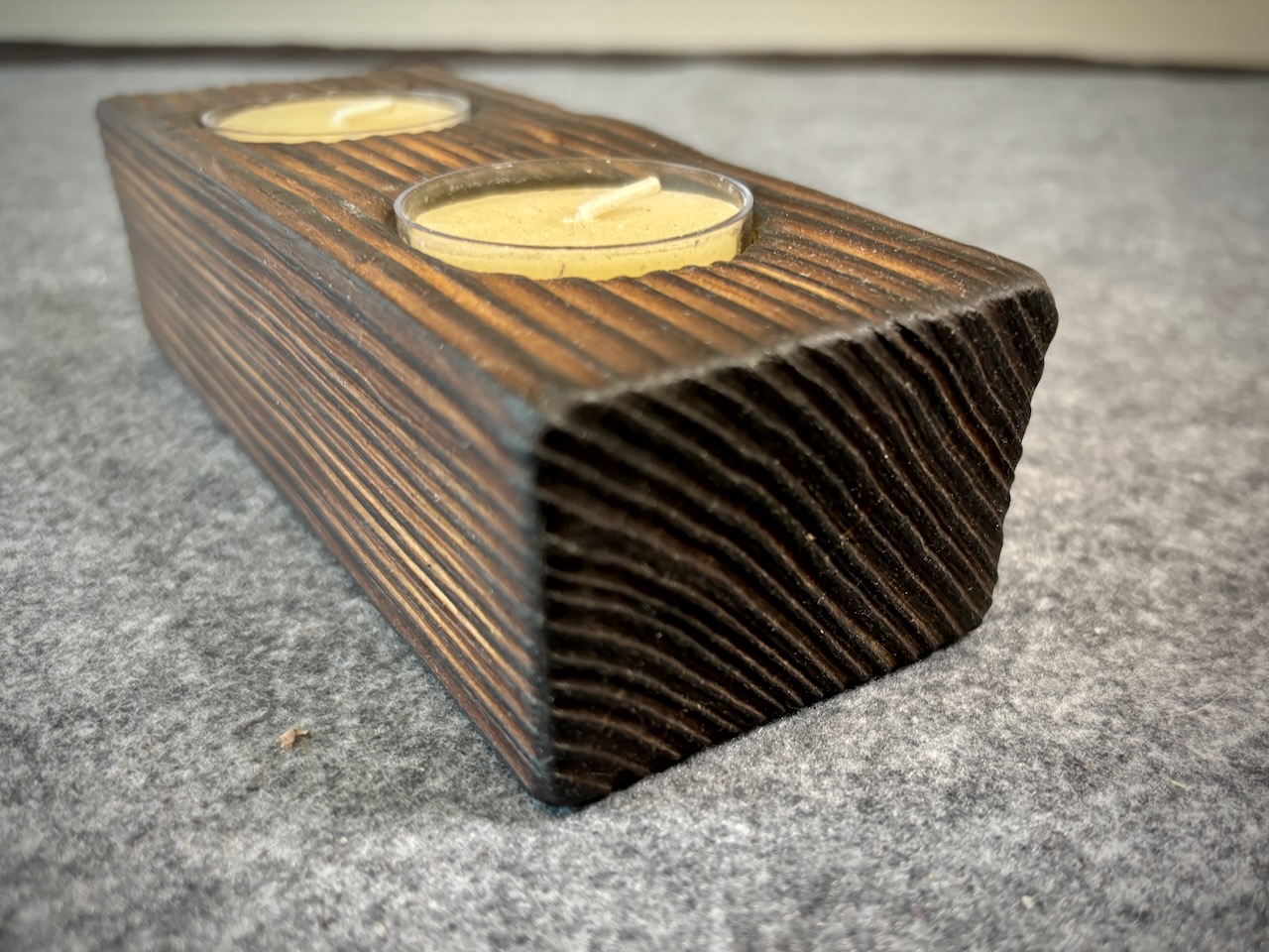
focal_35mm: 26
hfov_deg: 67.3
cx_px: 634
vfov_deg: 53.1
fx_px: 953
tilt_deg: -29.7
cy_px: 476
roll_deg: -0.4
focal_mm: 5.96
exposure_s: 1/60
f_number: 1.6
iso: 400
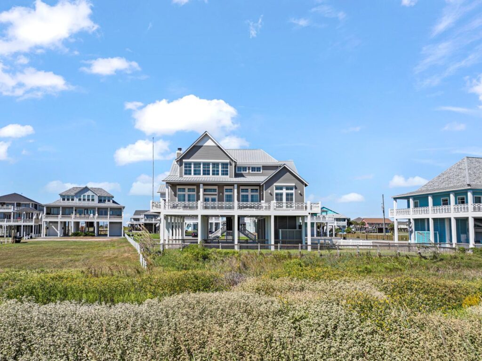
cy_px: 180
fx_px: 334
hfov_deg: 71.6
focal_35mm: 24
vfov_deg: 56.8
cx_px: 241
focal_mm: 12.29
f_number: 2.8
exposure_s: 1/1250
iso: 100
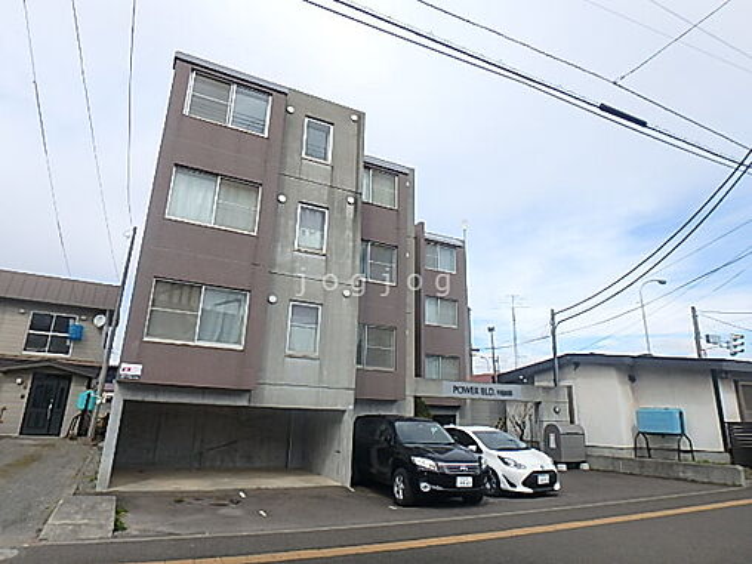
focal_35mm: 21
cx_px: 376
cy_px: 282
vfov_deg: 63.4
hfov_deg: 79.0
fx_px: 456
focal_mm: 3.7
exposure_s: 1/1000
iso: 125
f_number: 3.5
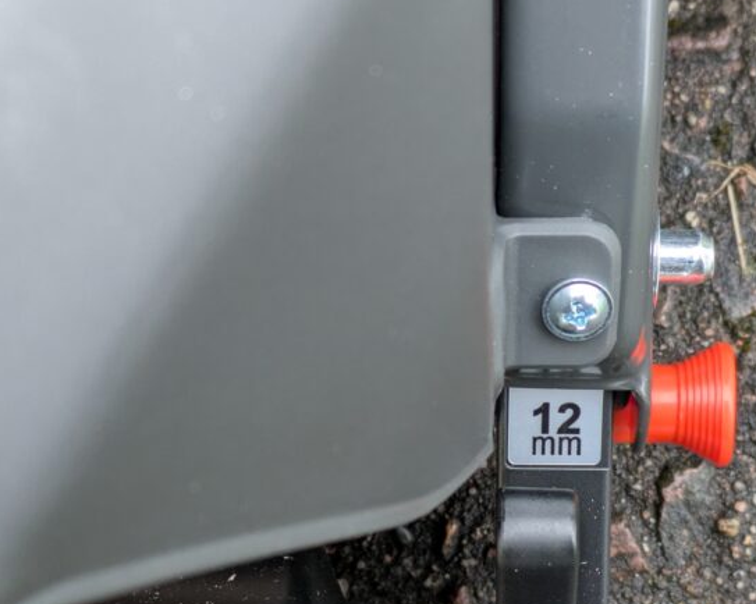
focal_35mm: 94
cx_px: 550
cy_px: 446
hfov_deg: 20.3
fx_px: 2102
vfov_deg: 16.3
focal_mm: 5.43
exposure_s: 1/100
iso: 101
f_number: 1.89
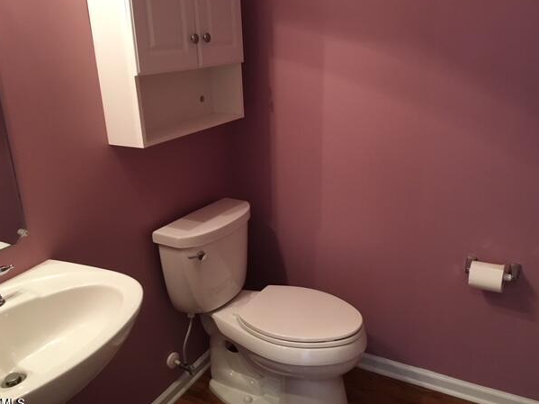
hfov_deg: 58.4
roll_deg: +2.5
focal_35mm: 31
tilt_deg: -18.9
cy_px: 207
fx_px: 483
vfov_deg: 45.4
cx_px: 275
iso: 200
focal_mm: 4.15
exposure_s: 1/33
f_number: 2.2
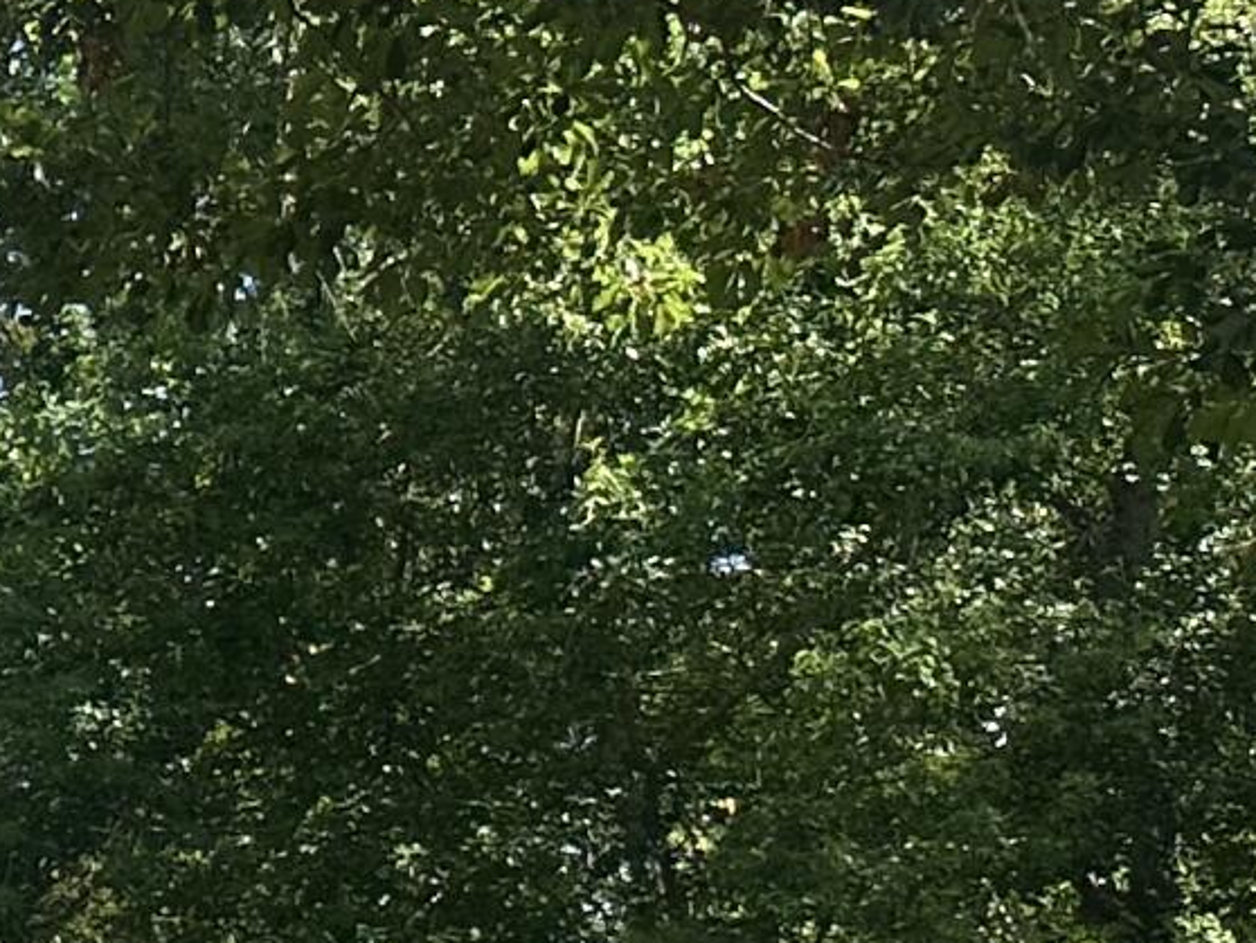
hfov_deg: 11.8
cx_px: -1931
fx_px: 4683
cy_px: 2068
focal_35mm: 129
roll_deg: +1.0
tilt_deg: -4.0
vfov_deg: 10.3
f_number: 1.78
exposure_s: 1/1304
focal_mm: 6.86
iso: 80
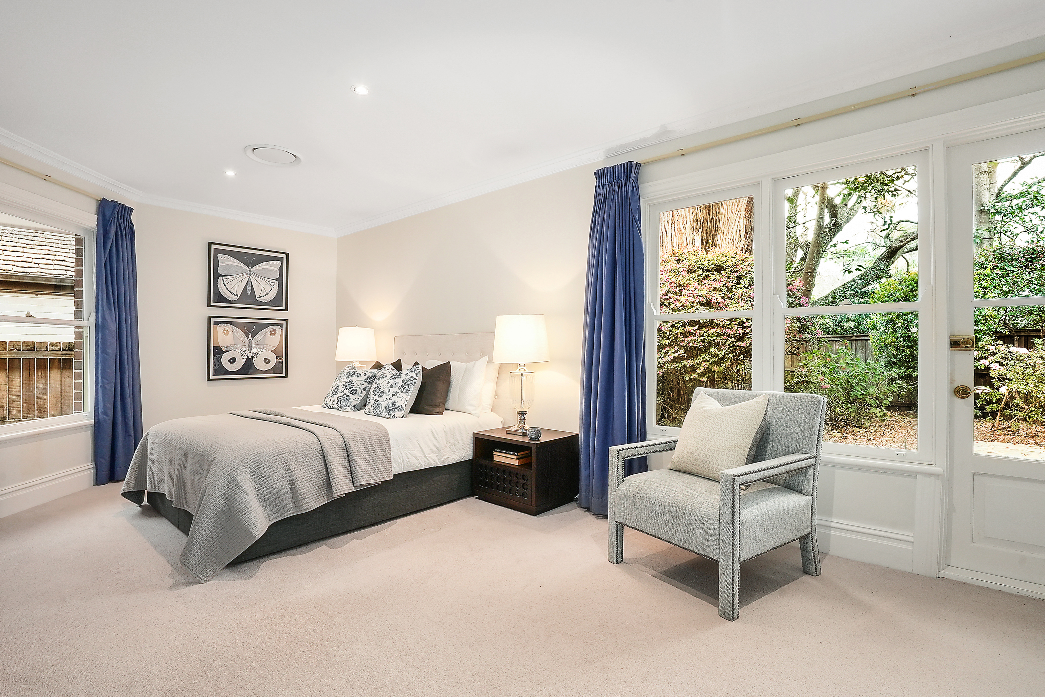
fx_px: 464
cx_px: 522
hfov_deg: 96.7
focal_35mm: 16
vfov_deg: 73.7
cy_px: 348
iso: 1000
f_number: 11
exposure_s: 1/5
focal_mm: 16
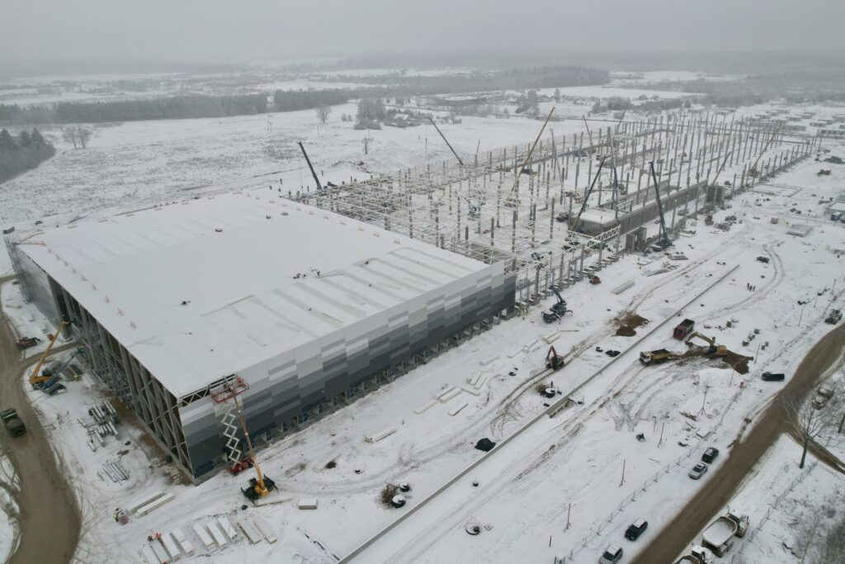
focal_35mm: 22
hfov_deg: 78.6
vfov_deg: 57.2
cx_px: 422
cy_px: 282
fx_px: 516
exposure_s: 1/2000
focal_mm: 8.38
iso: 100
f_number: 2.8
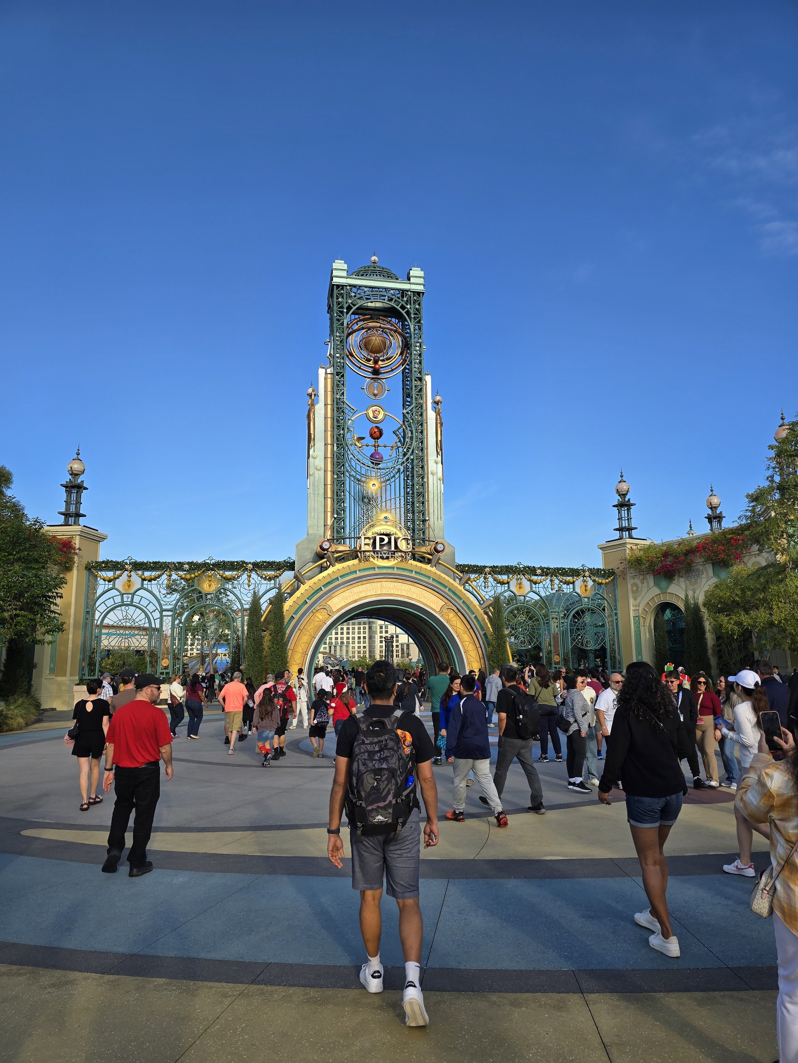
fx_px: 707
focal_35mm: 23
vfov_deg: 73.9
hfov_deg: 58.9
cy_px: 532
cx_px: 399
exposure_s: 1/515
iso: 12
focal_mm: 6.3
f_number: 1.7
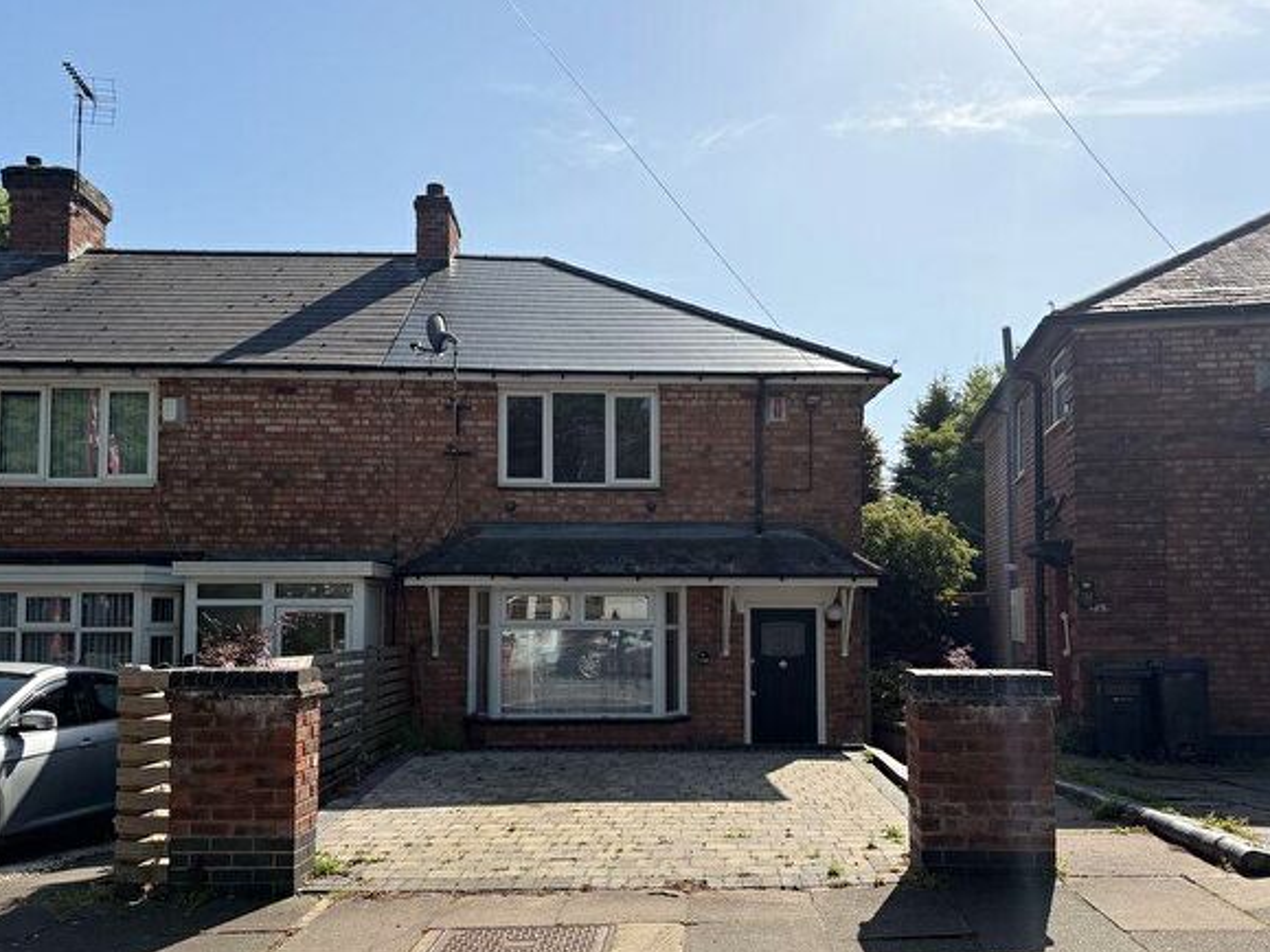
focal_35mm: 29
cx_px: 651
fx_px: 1064
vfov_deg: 48.0
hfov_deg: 61.7
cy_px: 554
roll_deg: -0.3
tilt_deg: +2.5
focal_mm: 6.76
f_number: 1.78
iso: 80
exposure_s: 1/5319
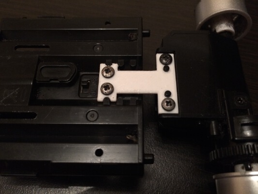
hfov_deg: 61.6
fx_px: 216
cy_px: 97
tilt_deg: -65.3
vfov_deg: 48.2
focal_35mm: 29
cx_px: 129
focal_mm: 4.15
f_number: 2.2
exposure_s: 1/15
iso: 250
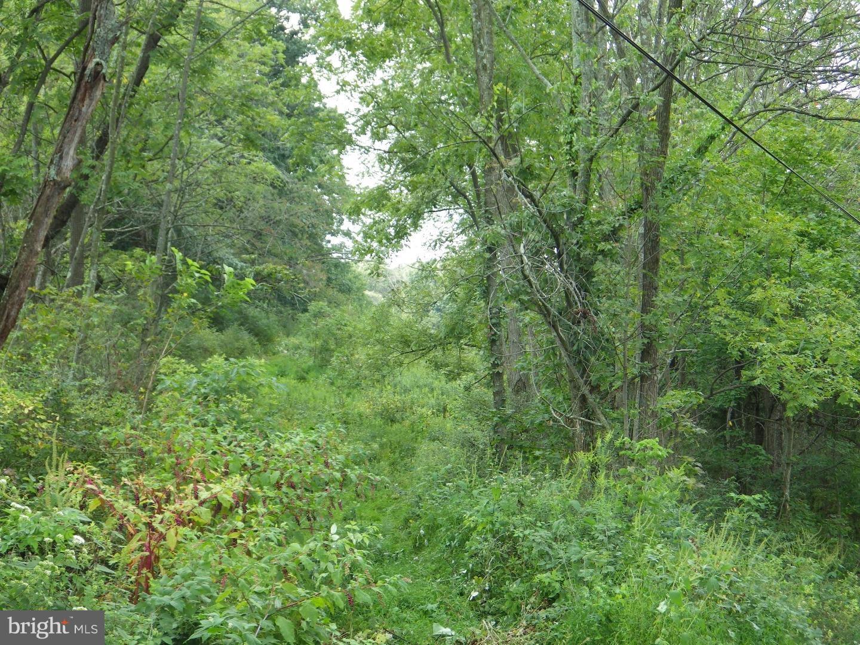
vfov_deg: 20.7
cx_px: 430
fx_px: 1764
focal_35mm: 71
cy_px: 322
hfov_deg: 27.4
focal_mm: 12.8
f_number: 4.2
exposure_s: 1/60
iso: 100
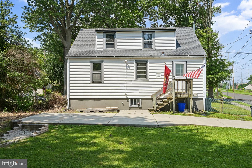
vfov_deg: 43.6
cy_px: 84
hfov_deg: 61.9
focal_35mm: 30
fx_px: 210
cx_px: 126
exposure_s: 1/640
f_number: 11
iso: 400
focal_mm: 30
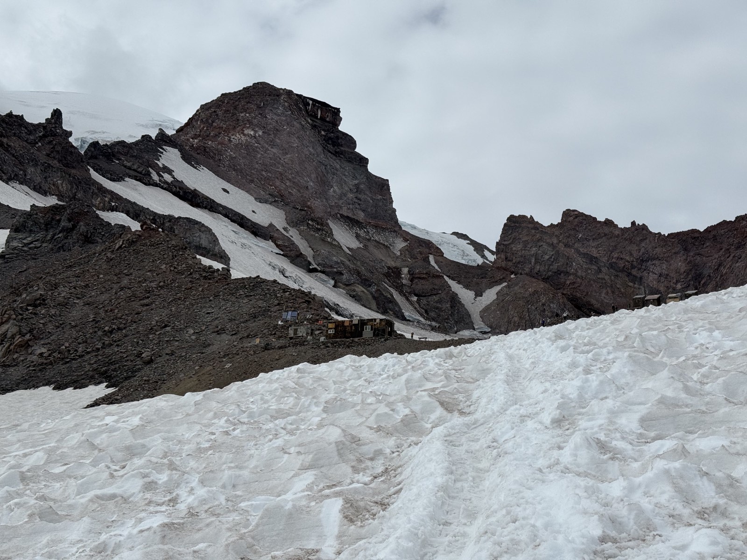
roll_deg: -3.0
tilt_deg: +18.9
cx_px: 374
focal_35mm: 48
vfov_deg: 30.3
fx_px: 1036
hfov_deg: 39.7
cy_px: 280
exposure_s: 1/11364
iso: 50
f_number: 1.78
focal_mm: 6.76
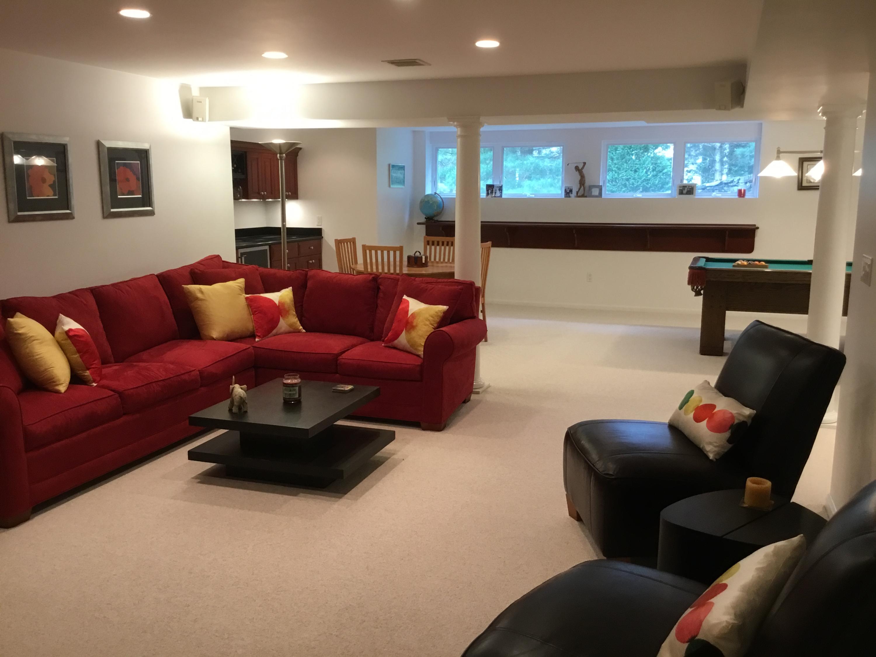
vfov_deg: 45.4
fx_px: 784
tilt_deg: -9.8
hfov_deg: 58.4
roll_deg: +0.8
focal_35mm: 31
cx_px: 438
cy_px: 328
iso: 80
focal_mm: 3.3
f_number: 2.4
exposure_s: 1/30
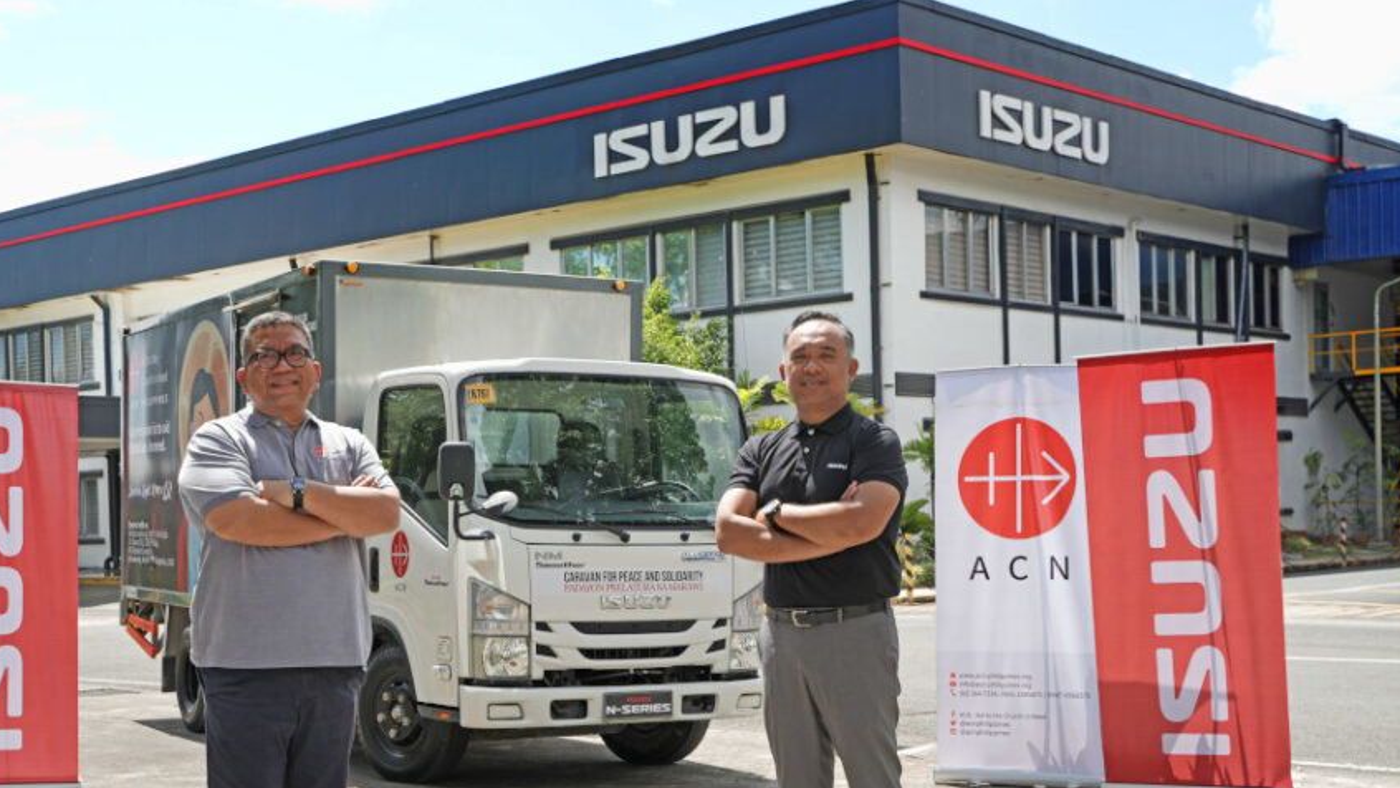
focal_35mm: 52
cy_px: 562
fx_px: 1930
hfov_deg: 39.7
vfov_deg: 22.9
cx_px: 566
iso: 100
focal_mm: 41
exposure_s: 1/200
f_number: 5.6
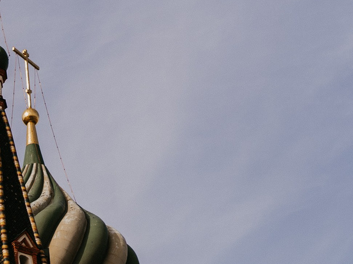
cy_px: 438
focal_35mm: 142
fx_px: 1448
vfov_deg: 10.0
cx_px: -128
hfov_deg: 13.3
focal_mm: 35
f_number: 4
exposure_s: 1/500
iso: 100
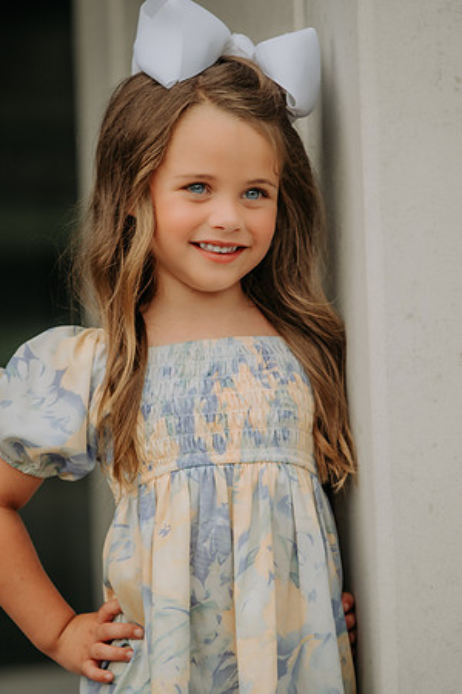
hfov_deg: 4.6
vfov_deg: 6.9
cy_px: 347
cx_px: 231
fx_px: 5775
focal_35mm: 300
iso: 200
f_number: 2.8
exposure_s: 1/320
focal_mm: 200
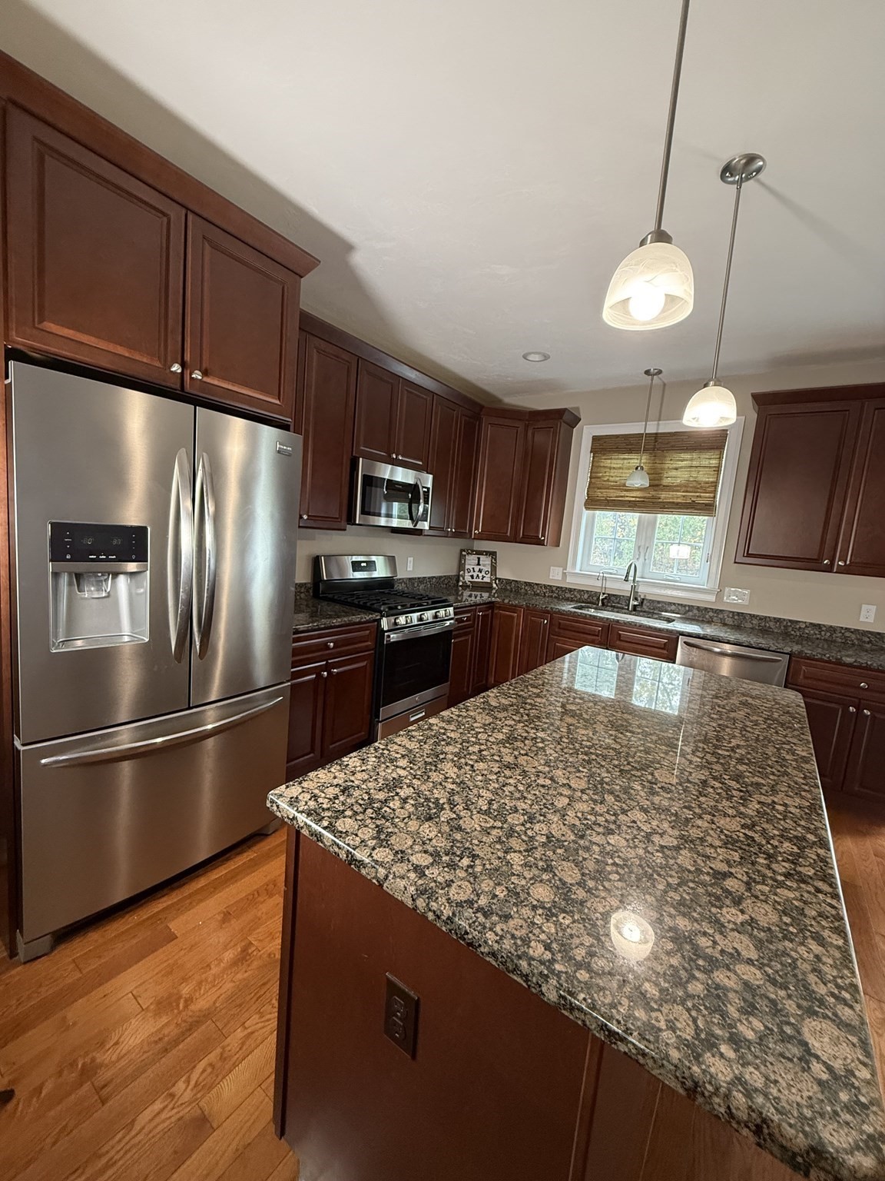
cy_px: 590
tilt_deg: -5.6
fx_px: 477
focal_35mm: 14
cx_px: 442
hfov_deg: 85.7
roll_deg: -5.5
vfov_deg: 102.1
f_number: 2.2
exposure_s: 1/60
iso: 320
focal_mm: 2.22
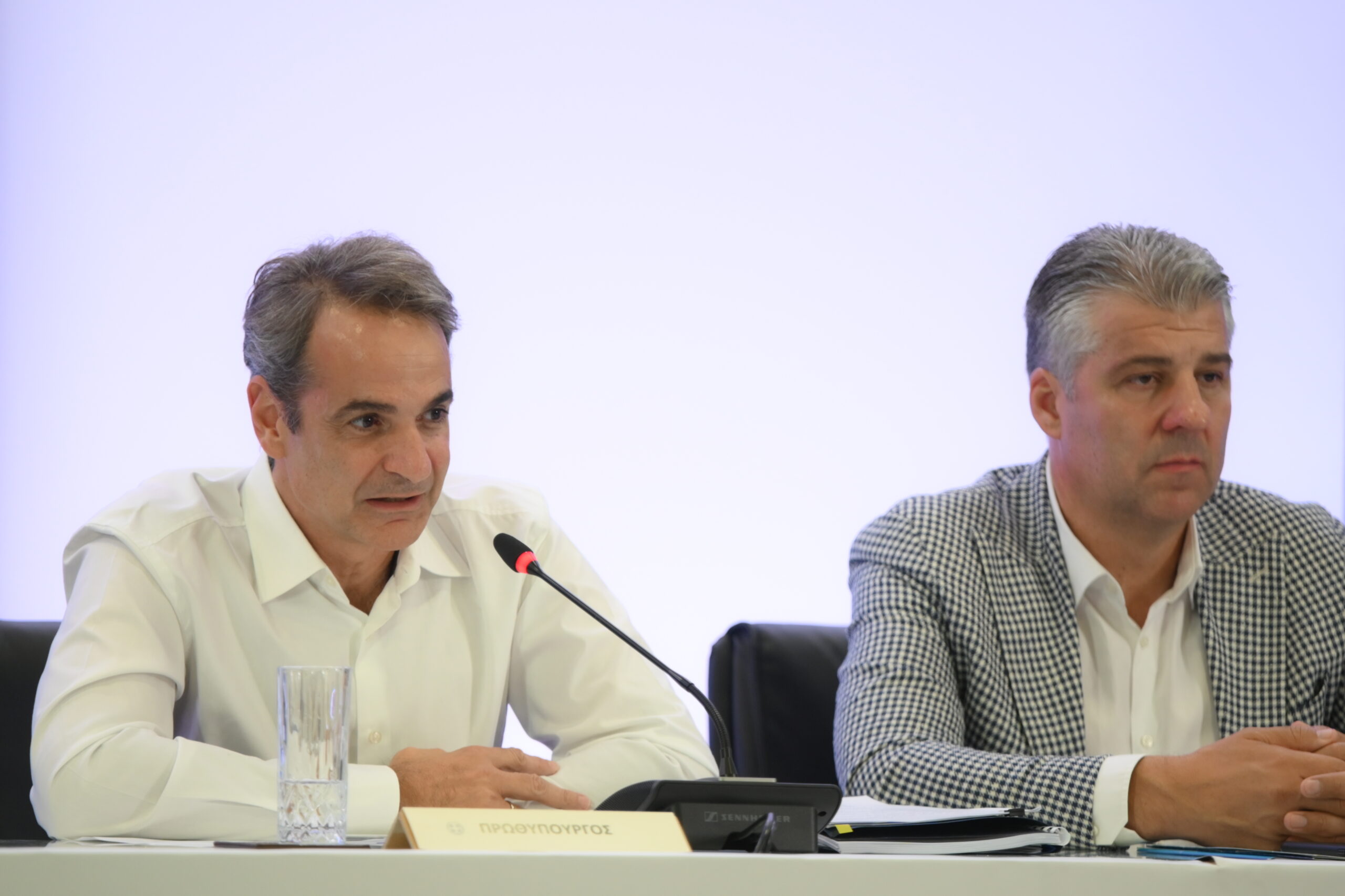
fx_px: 11208
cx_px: 672
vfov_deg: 4.6
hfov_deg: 6.9
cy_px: 448
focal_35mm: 300
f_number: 2.8
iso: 1000
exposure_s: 1/250
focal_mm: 200
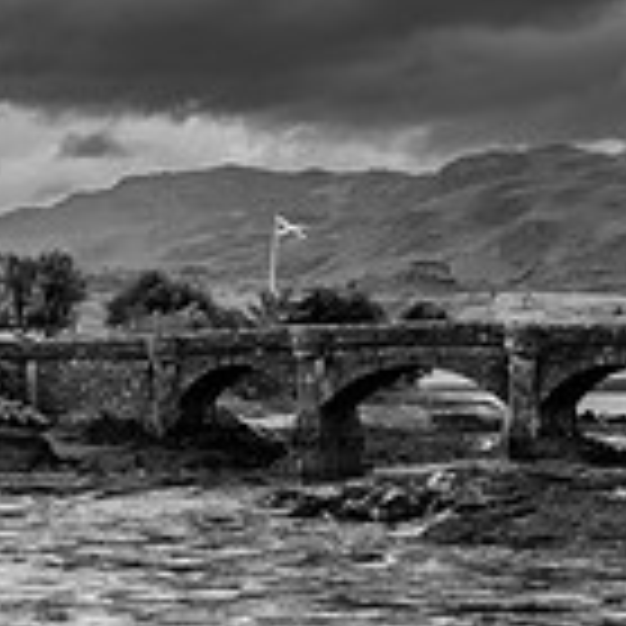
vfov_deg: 13.9
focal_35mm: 124
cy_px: 561
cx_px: -243
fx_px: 2537
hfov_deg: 13.4
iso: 500
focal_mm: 35
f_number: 14
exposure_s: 1/80
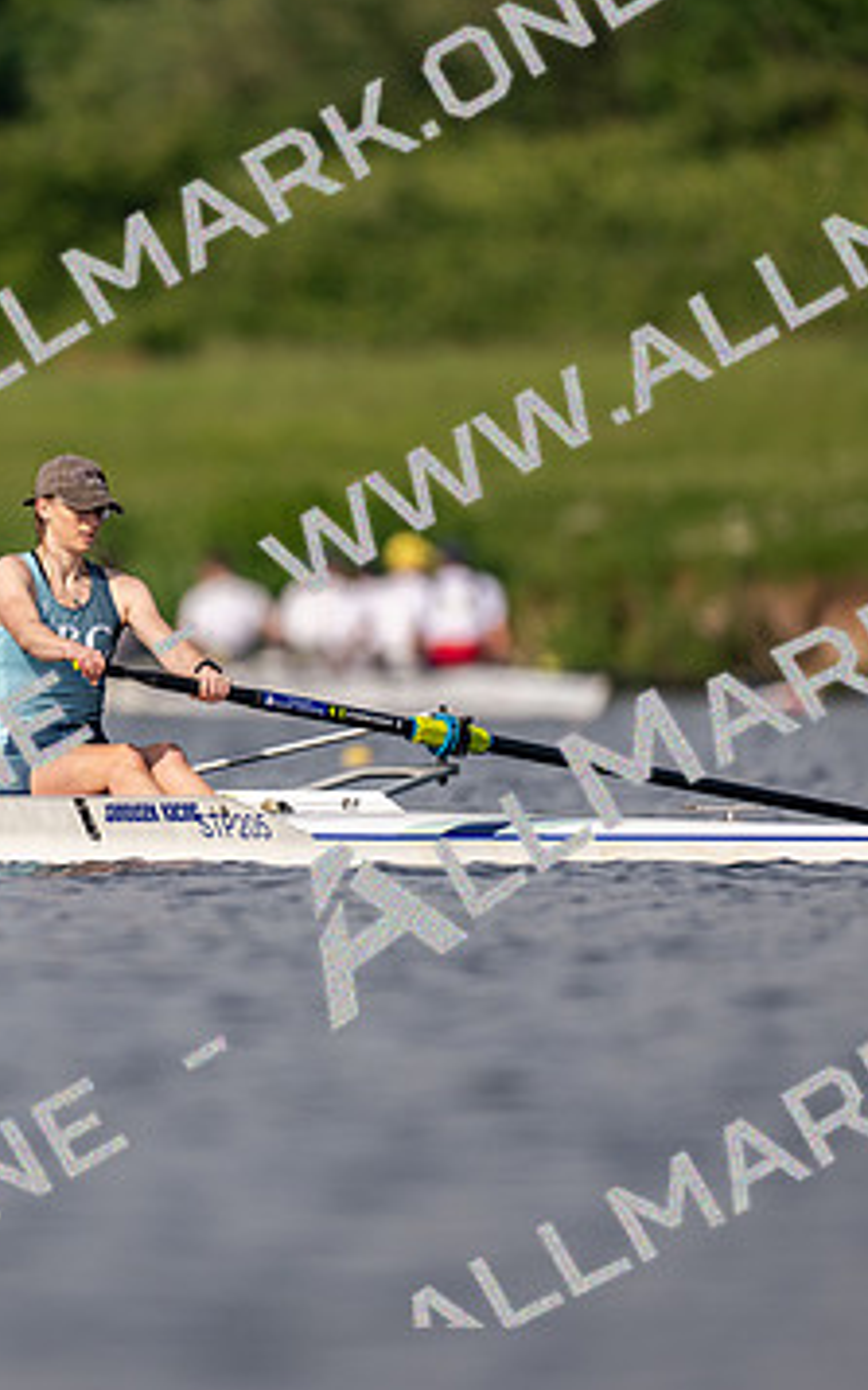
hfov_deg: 1.3
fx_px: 37637
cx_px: -23
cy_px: 660
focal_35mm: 994
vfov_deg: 2.1
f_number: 4
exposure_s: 1/2500
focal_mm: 600
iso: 200
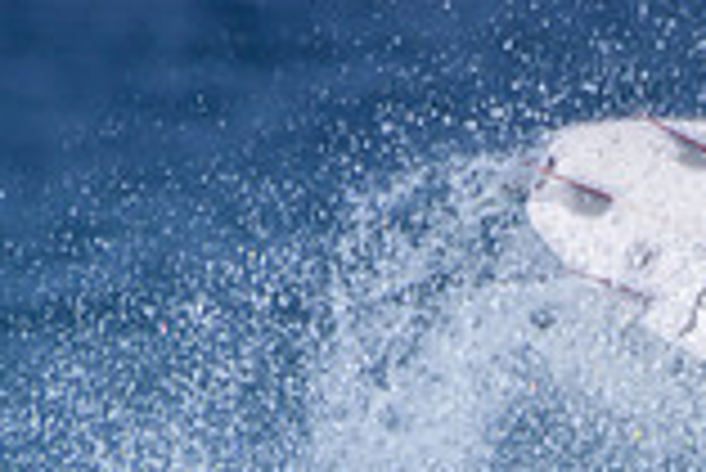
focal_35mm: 3696
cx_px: 998
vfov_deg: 0.4
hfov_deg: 0.6
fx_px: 72548
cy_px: 748
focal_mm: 1000
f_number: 11
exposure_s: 1/2000
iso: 560
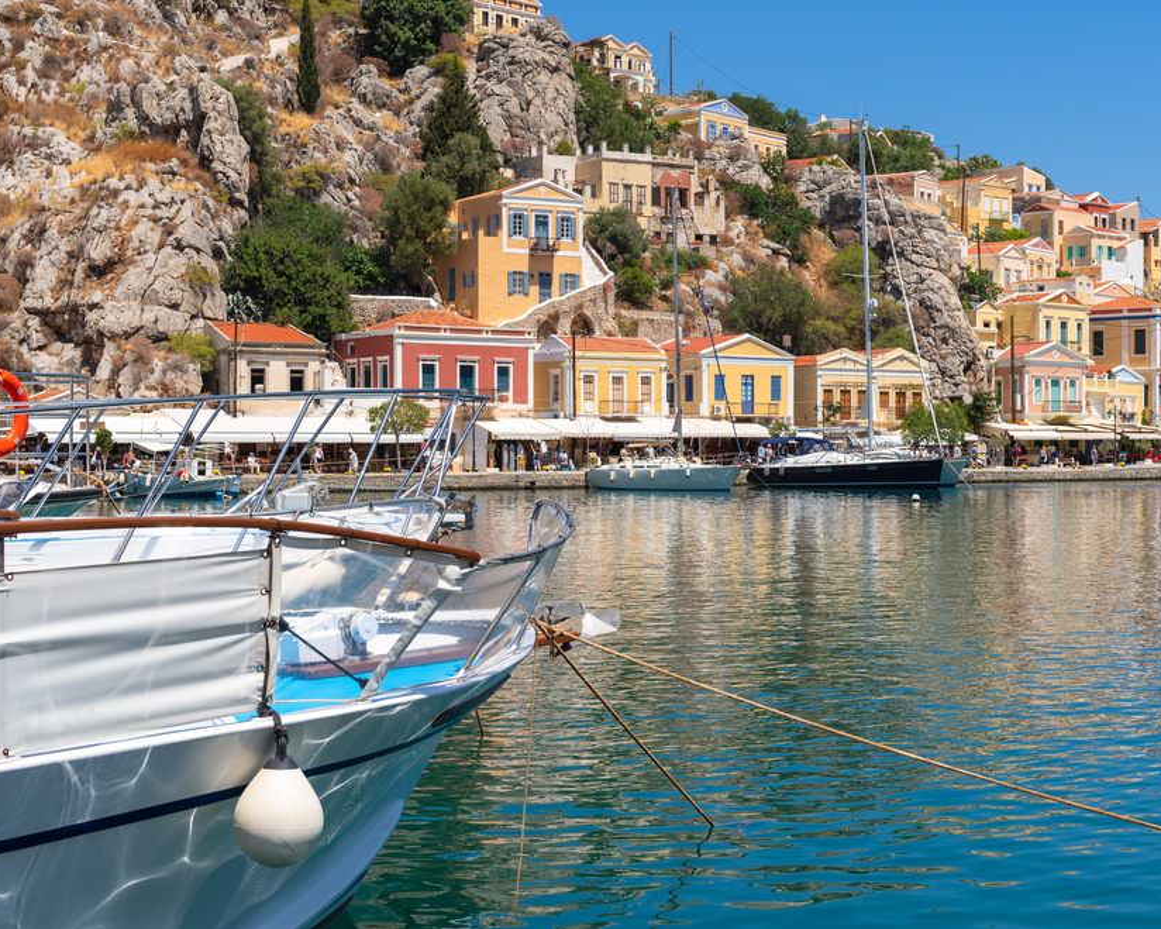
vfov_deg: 26.7
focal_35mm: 57
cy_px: 460
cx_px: 675
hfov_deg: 33.0
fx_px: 1958
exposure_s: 1/400
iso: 100
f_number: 8
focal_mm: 50
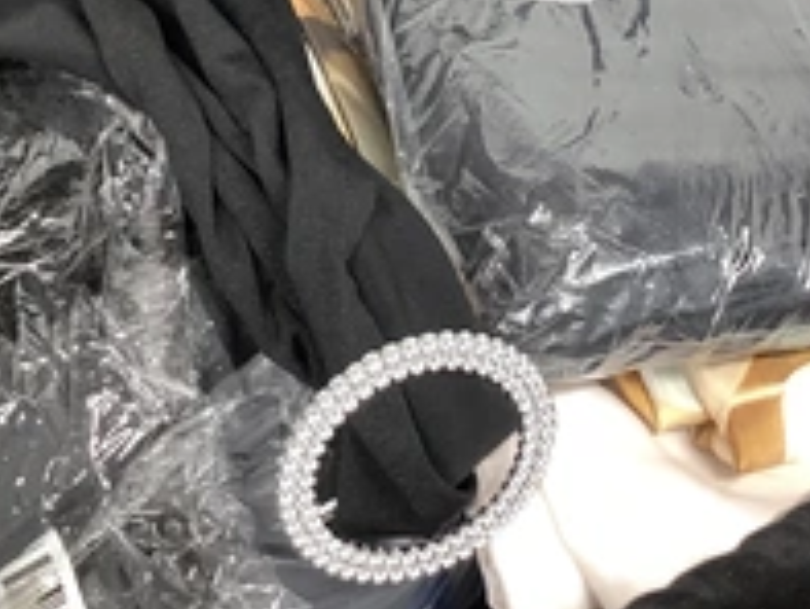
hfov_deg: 30.6
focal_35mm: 63
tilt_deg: -55.8
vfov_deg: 22.7
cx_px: 506
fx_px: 1475
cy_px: 53
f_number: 2.4
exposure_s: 1/60
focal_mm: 3.3
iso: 125
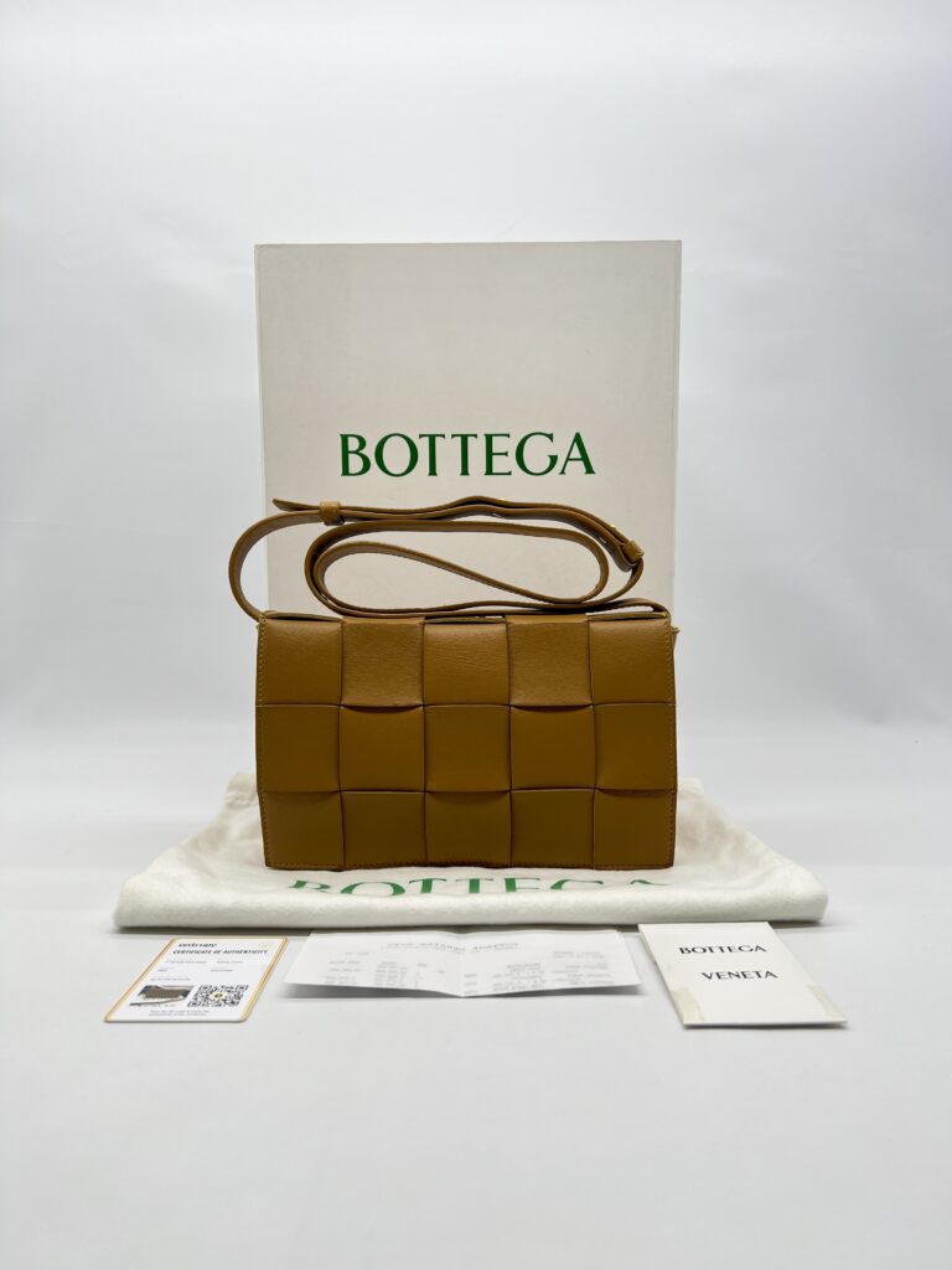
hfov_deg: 53.1
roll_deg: +0.2
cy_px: 635
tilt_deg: -2.2
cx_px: 476
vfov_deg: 67.3
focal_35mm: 26
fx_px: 953
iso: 40
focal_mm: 5.7
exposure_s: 1/167
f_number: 1.5
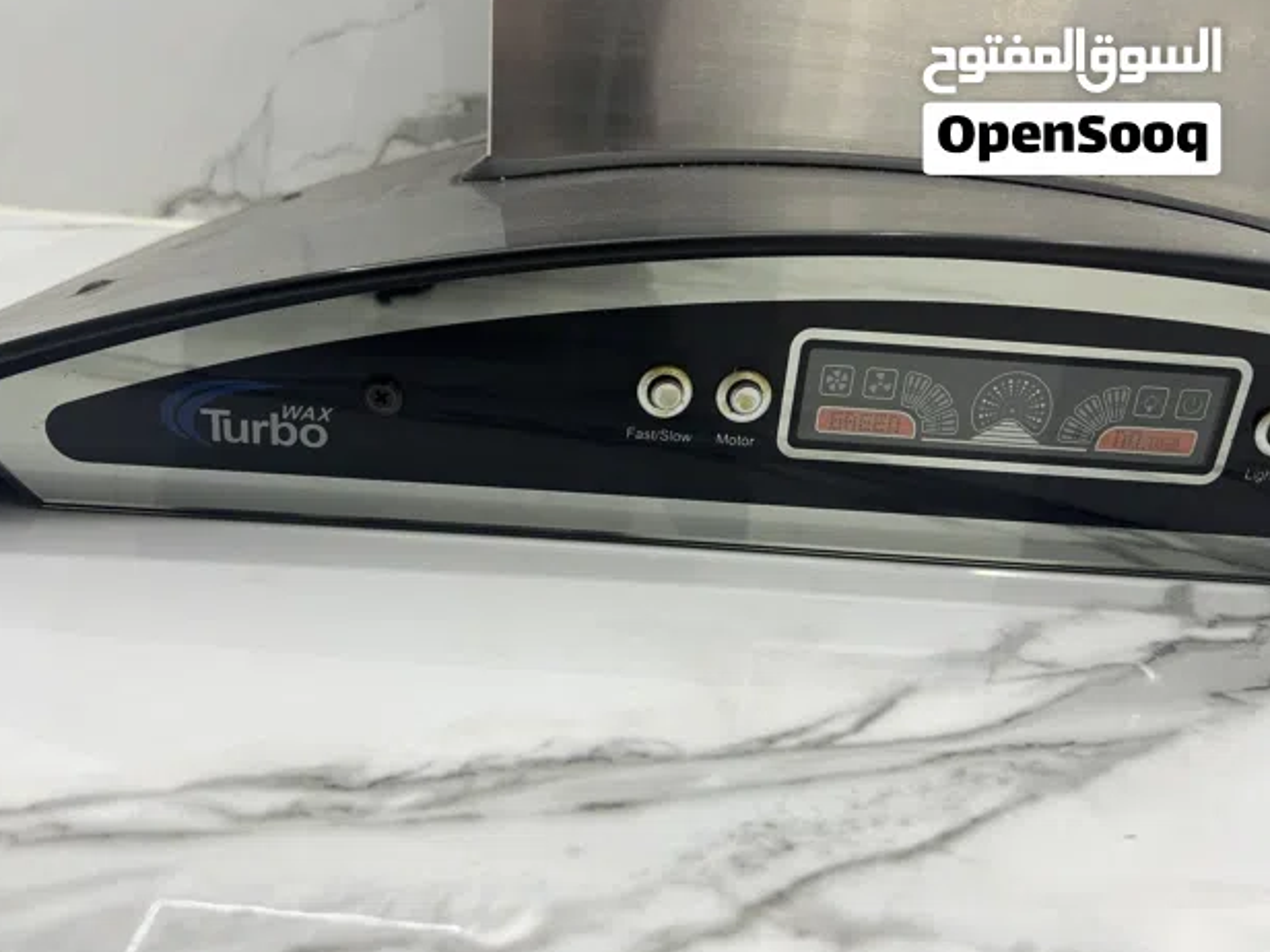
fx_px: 991
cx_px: 612
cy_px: 472
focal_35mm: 27
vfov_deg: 51.4
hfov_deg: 65.3
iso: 100
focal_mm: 5.7
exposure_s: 1/50
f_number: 1.5
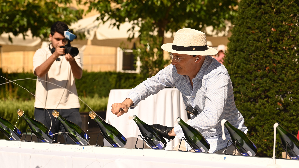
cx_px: 150
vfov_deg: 12.6
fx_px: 761
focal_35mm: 96
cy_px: 91
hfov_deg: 22.2
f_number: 4.5
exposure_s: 1/1600
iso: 320
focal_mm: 91
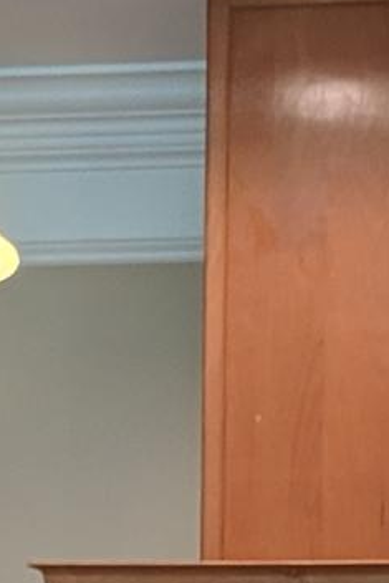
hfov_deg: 5.8
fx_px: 3870
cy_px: 1239
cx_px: 202
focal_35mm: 239
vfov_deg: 8.1
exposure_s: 1/24
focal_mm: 4.44
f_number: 1.8
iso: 85
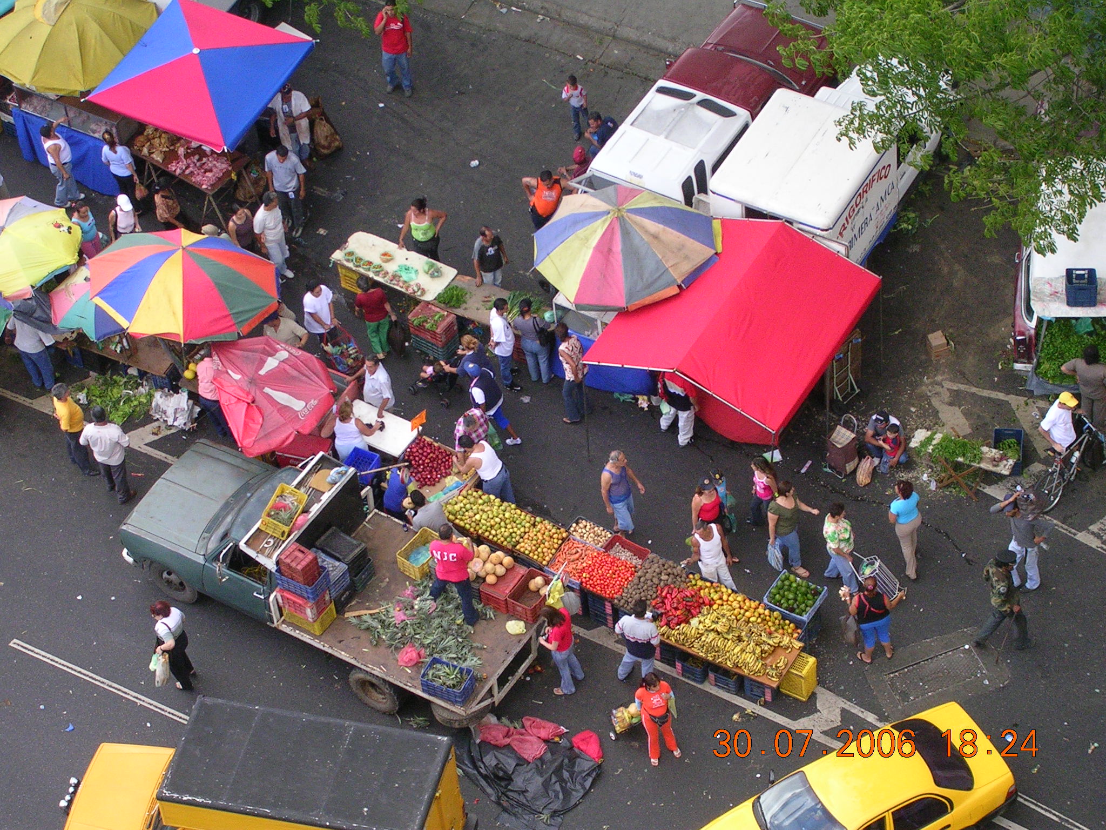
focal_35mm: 115
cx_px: 553
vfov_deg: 12.9
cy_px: 415
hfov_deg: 17.1
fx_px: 3674
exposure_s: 1/186
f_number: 4.9
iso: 127
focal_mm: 17.4
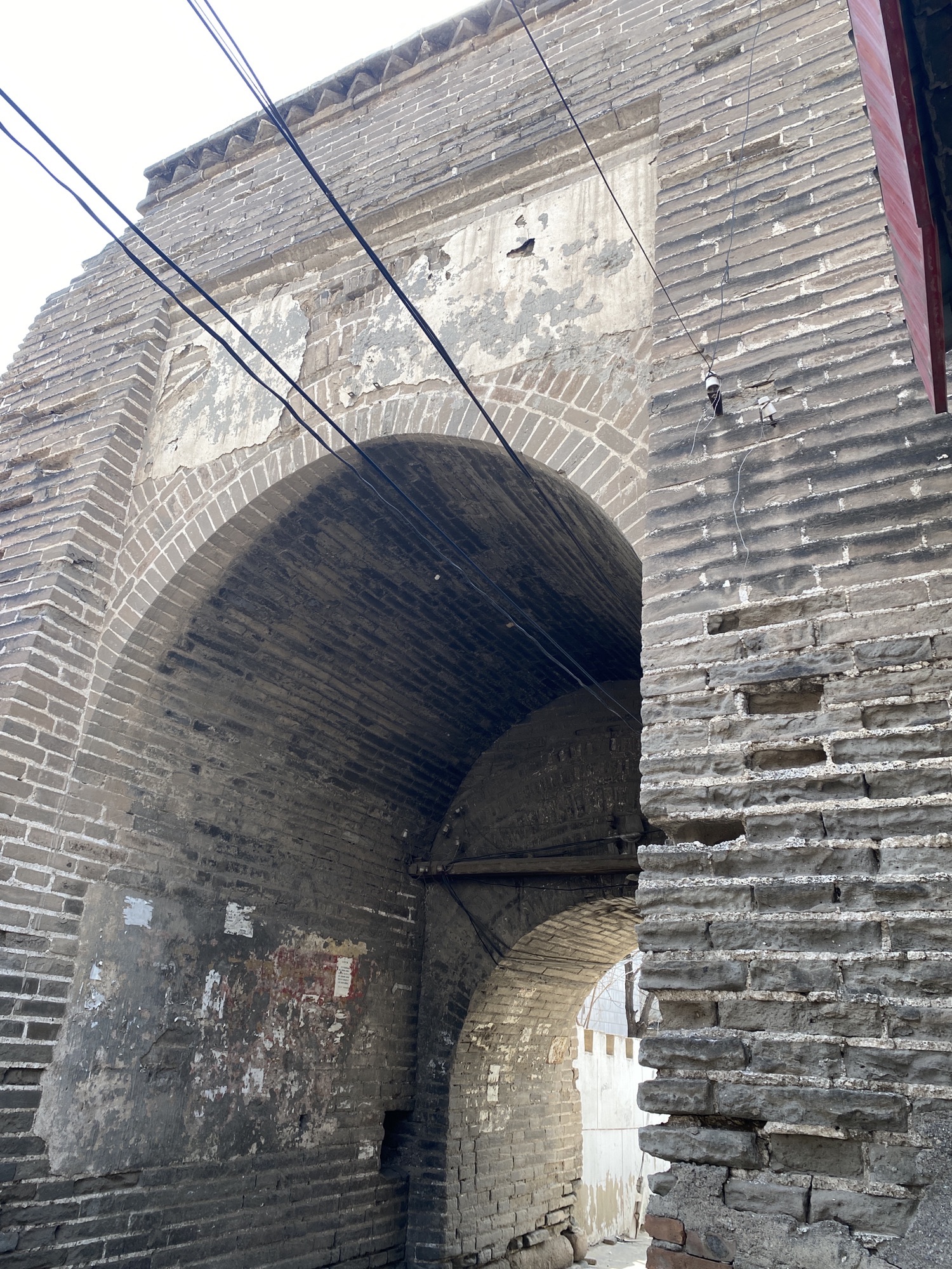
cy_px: 634
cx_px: 476
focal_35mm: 26
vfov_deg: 67.3
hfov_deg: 53.1
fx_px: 953
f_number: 1.8
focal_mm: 4.25
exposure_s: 1/576
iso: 32
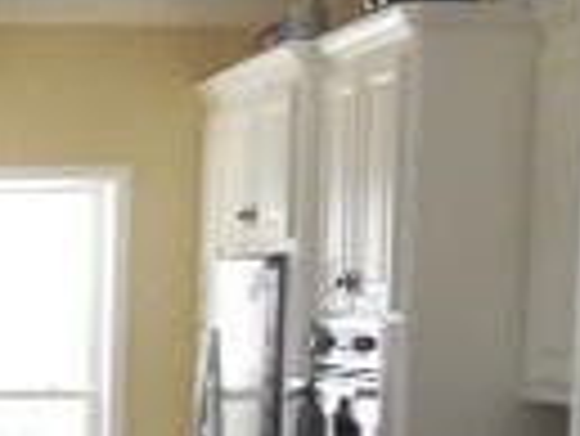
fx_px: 2080
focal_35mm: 124
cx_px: -225
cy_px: 562
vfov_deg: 11.7
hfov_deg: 15.0
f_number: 3.1
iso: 250
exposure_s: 1/30
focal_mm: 4.5
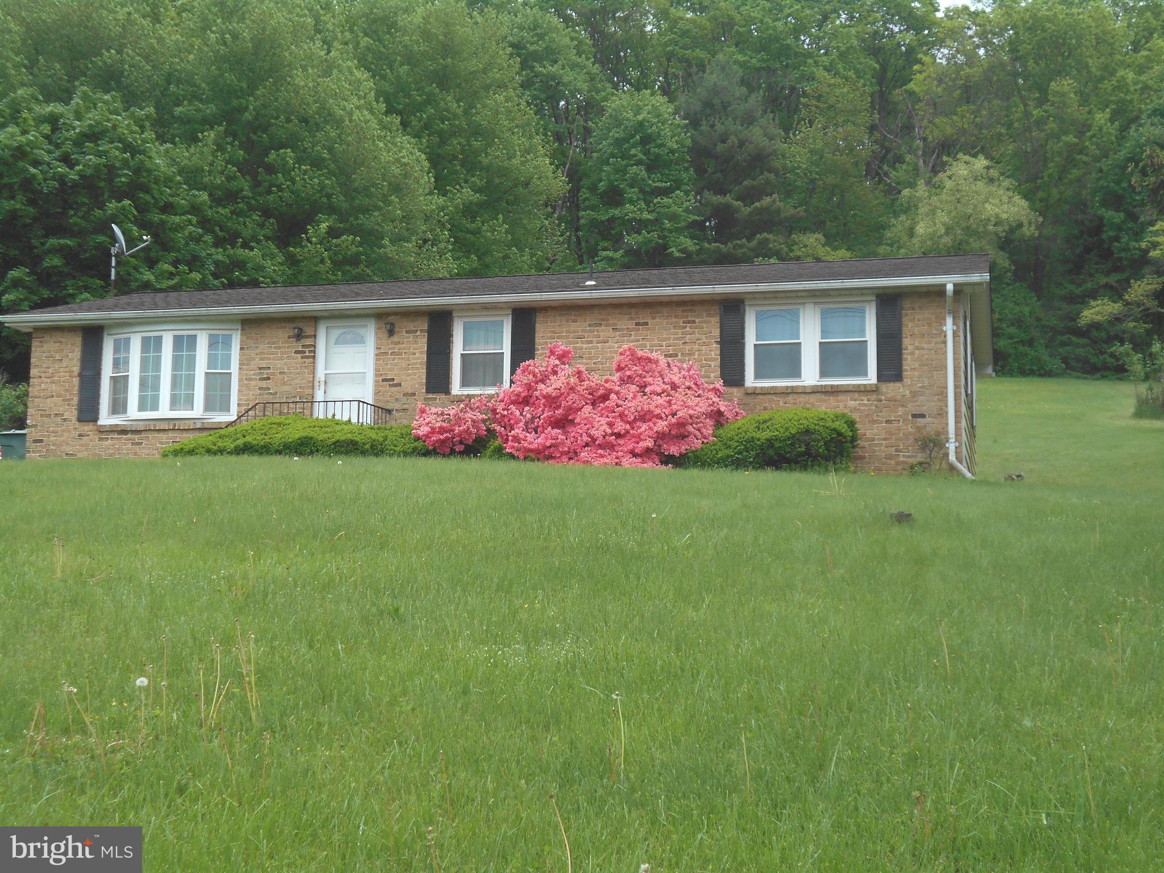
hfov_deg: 38.9
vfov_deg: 29.7
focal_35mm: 49
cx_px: 582
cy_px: 436
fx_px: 1648
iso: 80
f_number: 4.5
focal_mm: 8.8
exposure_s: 1/250
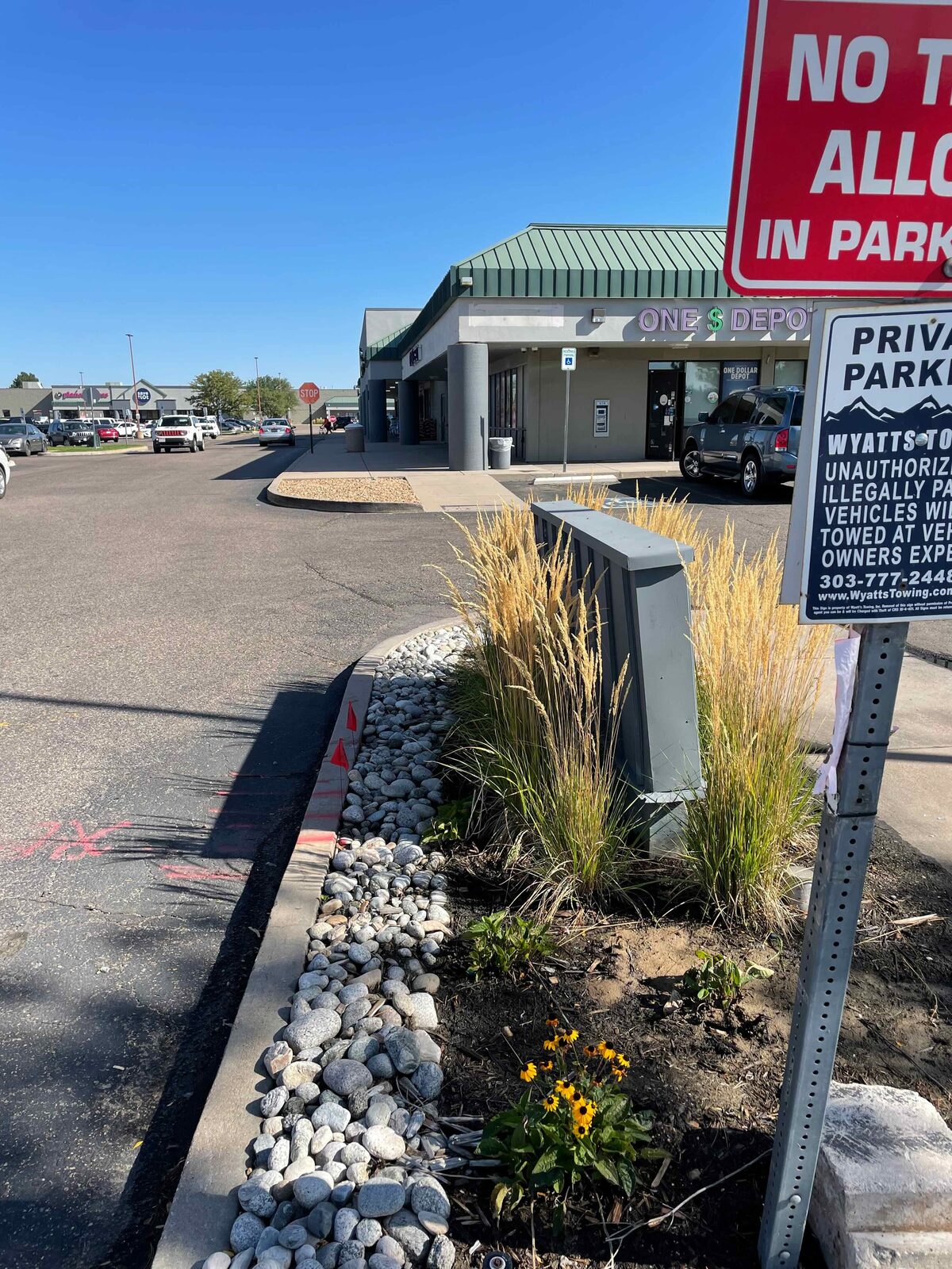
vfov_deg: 67.3
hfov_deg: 53.1
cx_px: 476
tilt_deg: -14.7
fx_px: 953
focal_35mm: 26
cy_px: 634
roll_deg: +0.1
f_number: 1.6
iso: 32
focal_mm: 4.2
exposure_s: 1/2092
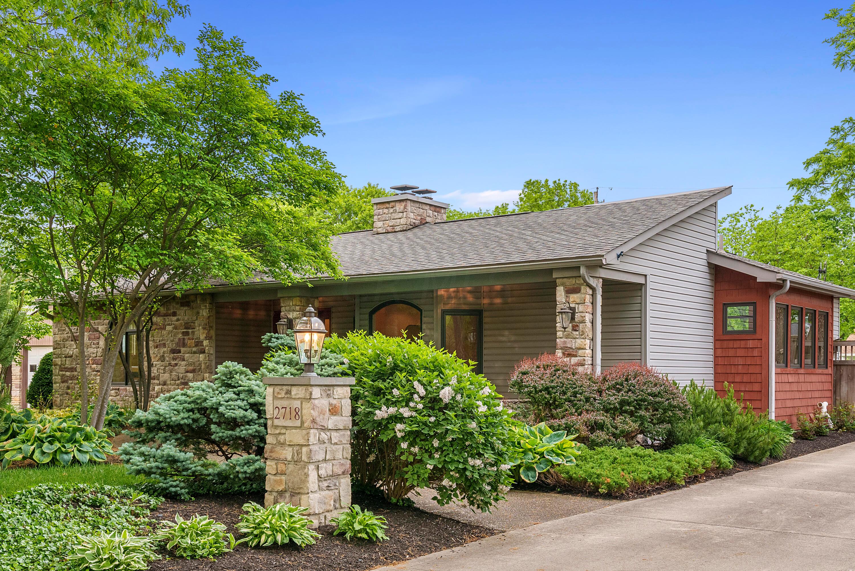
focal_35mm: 39
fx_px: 927
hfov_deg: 49.5
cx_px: 428
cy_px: 286
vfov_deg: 34.2
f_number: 9
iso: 640
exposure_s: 1/80
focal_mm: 39
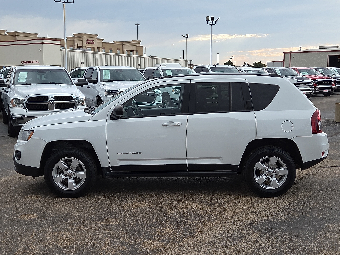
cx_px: 170
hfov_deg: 38.2
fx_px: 491
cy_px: 128
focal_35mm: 50
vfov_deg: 29.1
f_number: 1.8
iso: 76
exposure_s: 1/2000
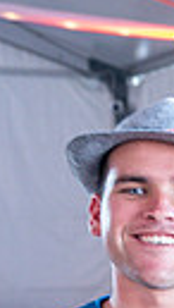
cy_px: 359
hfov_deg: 6.7
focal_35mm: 169
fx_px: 1380
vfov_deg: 12.4
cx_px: 477
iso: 1000
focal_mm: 36
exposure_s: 1/80
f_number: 4
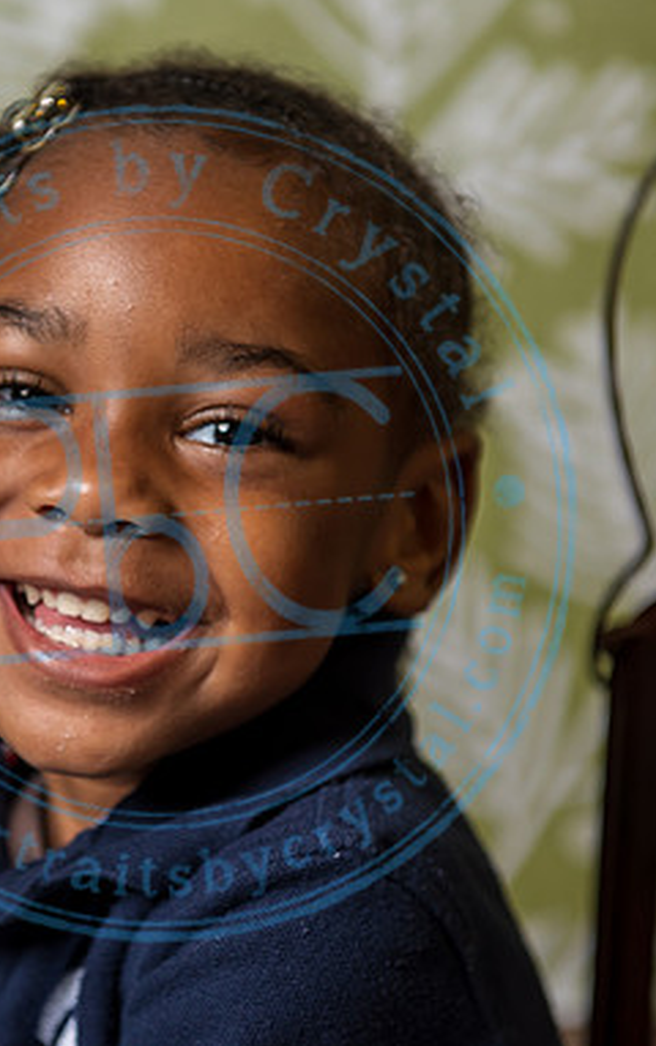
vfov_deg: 19.3
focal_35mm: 108
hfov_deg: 12.1
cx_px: 137
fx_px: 3084
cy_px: 523
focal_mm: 70
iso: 200
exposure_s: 1/200
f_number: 4
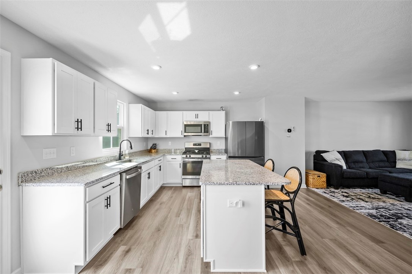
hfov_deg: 100.4
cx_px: 206
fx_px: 172
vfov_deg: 77.3
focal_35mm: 15
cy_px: 137
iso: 400
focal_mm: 15
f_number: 8
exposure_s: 1/13
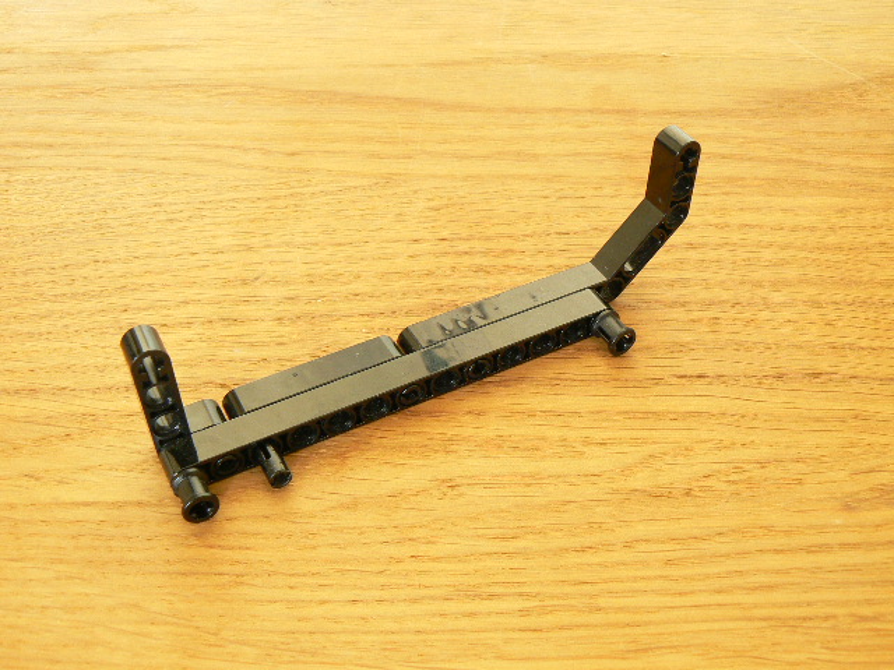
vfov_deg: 39.7
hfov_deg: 51.4
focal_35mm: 36
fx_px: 930
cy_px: 335
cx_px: 447
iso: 100
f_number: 4.5
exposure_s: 2
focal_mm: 6
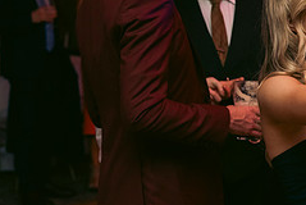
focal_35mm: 114
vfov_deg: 12.1
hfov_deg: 17.2
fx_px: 970
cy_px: 103
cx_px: 358
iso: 2500
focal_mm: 47
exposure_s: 1/160
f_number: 3.5
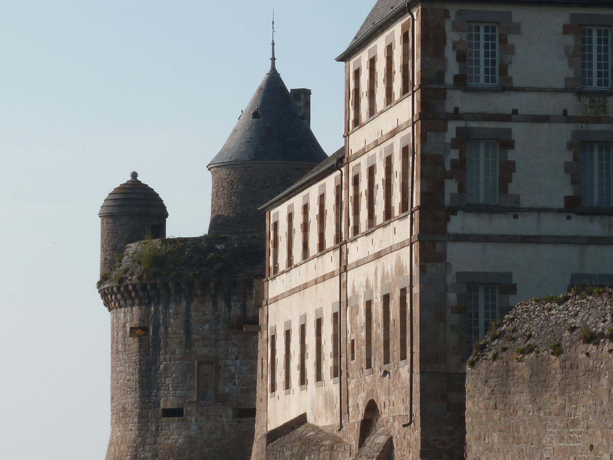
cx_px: 423
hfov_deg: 10.1
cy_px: 213
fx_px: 3471
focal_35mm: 196
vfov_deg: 7.6
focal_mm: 17
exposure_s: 1/500
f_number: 5.6
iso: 80
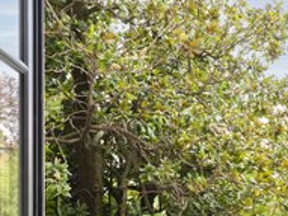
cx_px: 188
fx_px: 607
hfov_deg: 26.6
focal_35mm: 73
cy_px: 245
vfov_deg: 19.2
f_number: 16
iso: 400
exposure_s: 1/4
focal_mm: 36.9
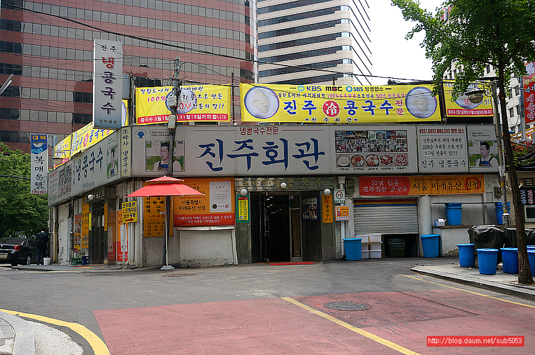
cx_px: 268
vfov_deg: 35.4
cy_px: 178
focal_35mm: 38
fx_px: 557
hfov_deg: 51.3
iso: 100
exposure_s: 1/200
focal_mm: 25
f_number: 6.3
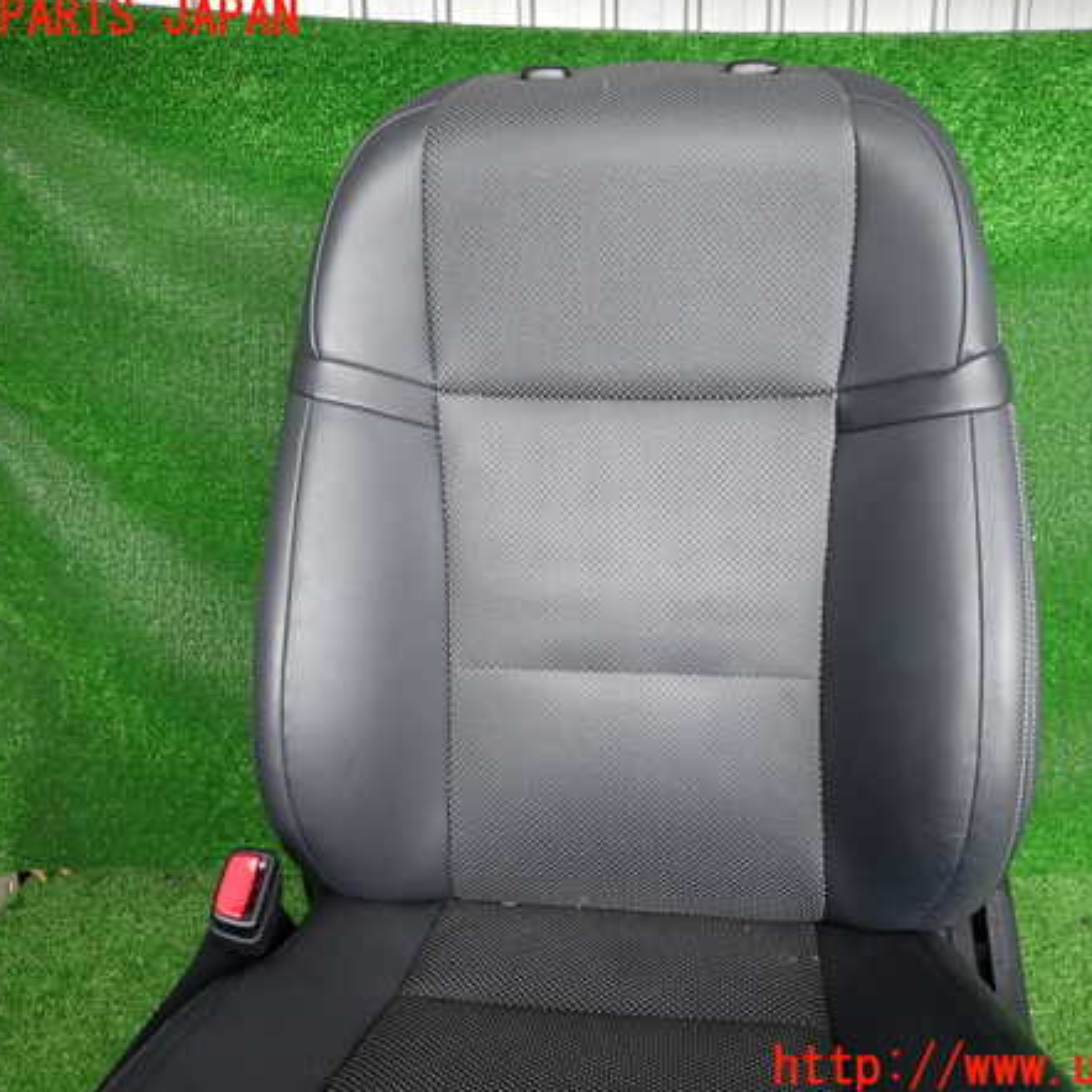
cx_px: 590
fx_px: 1071
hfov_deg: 54.0
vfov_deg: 54.0
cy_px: 544
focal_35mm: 30
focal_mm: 4.5
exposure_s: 1/100
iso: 200
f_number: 2
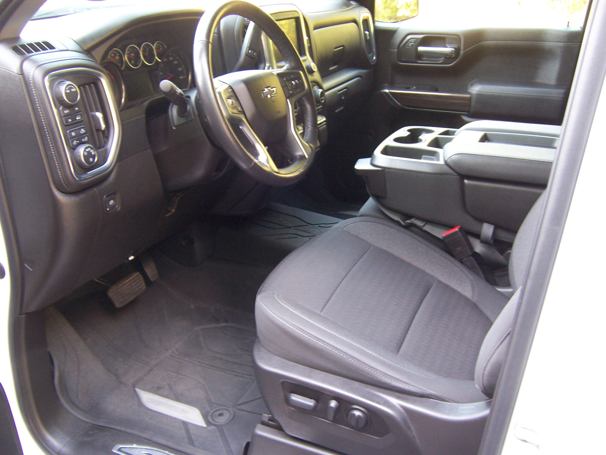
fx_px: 578
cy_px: 228
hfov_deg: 55.4
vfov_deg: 42.9
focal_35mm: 33
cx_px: 303
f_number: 3.4
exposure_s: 1/10
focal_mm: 5.5
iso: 140
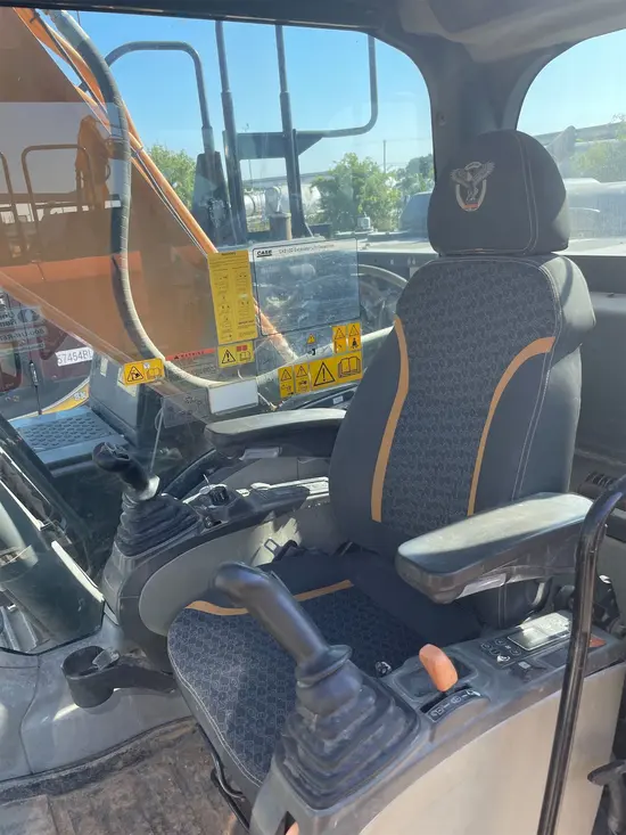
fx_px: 627
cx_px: 313
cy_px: 418
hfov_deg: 53.1
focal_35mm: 26
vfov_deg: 67.3
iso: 32
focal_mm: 4.2
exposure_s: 1/678
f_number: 1.6
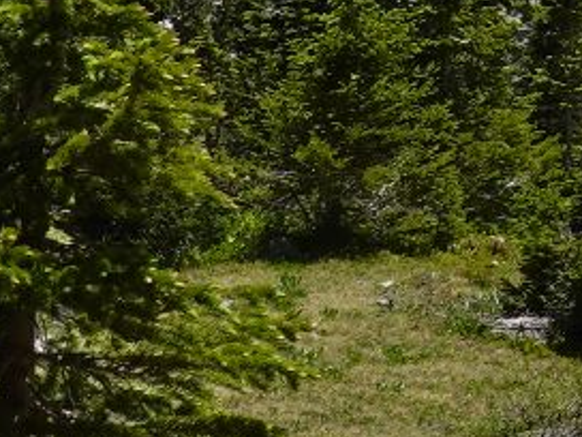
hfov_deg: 6.3
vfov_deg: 5.0
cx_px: 1688
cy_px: -453
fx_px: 4876
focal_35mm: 290
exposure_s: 1/400
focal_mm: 14.99
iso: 100
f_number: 5.6
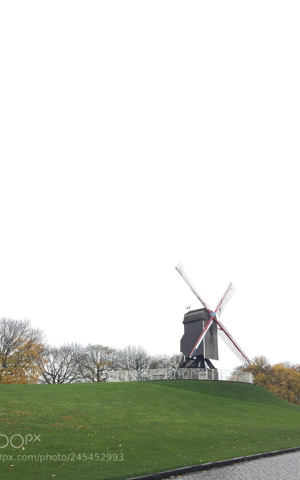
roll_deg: -1.5
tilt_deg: +21.3
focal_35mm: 31
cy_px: 239
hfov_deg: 40.6
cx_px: 147
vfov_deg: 61.2
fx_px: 405
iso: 32
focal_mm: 4.15
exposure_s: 1/33
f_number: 2.2
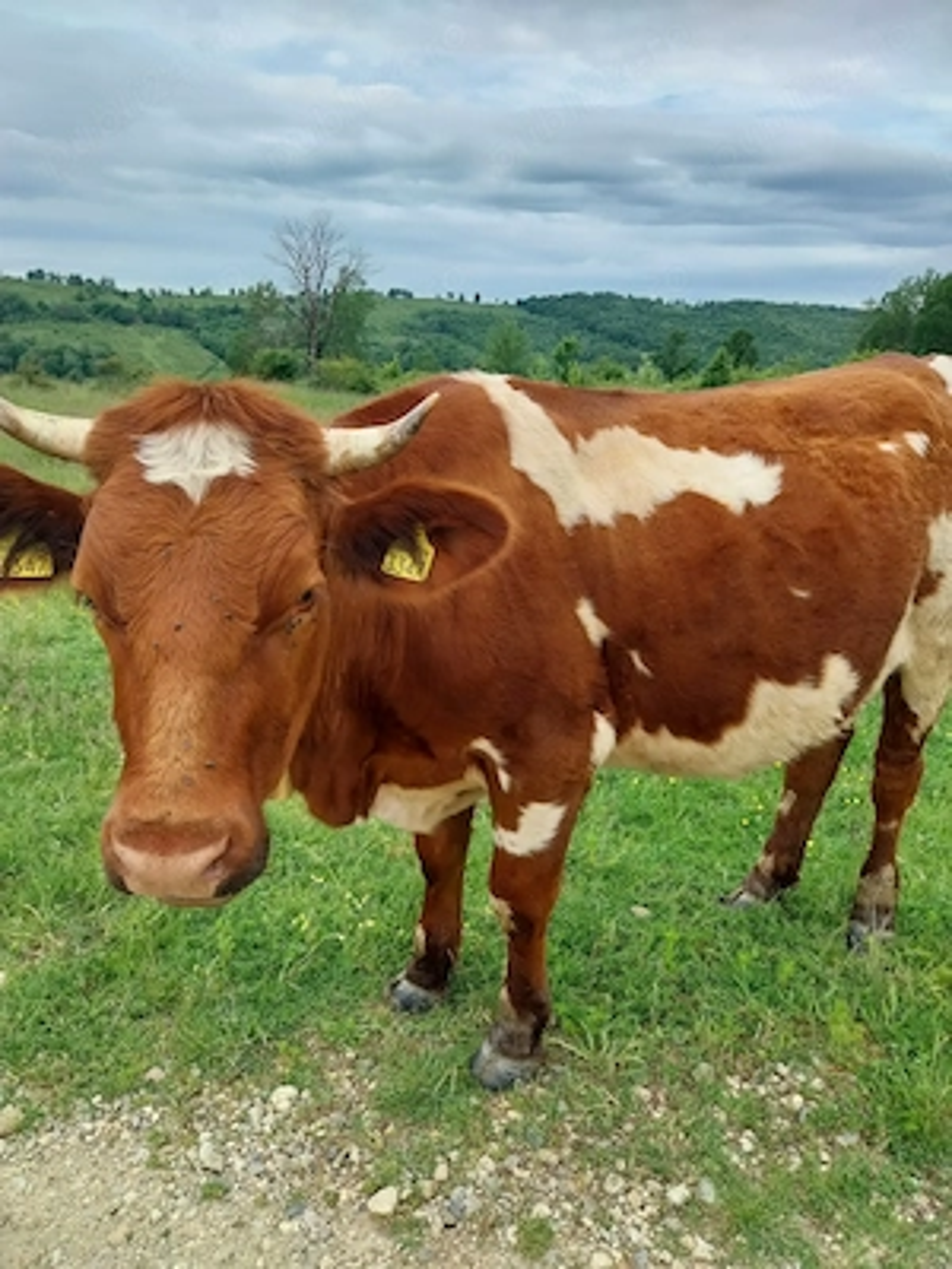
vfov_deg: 67.3
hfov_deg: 53.1
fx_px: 953
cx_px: 476
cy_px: 634
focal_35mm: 26
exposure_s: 1/311
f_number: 1.8
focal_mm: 4
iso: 25
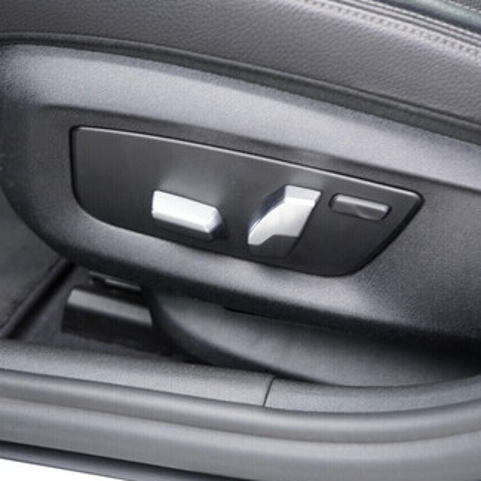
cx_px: 301
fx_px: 817
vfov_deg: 32.8
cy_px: 262
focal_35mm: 52
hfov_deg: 32.6
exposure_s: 1/40
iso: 250
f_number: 2.8
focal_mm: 24
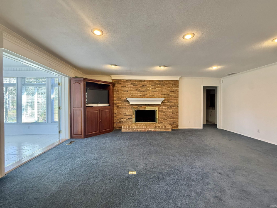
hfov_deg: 102.1
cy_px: 104
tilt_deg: +0.1
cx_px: 138
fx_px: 112
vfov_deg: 85.7
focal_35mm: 14
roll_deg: -1.3
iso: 320
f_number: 2.2
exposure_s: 1/60
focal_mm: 2.22
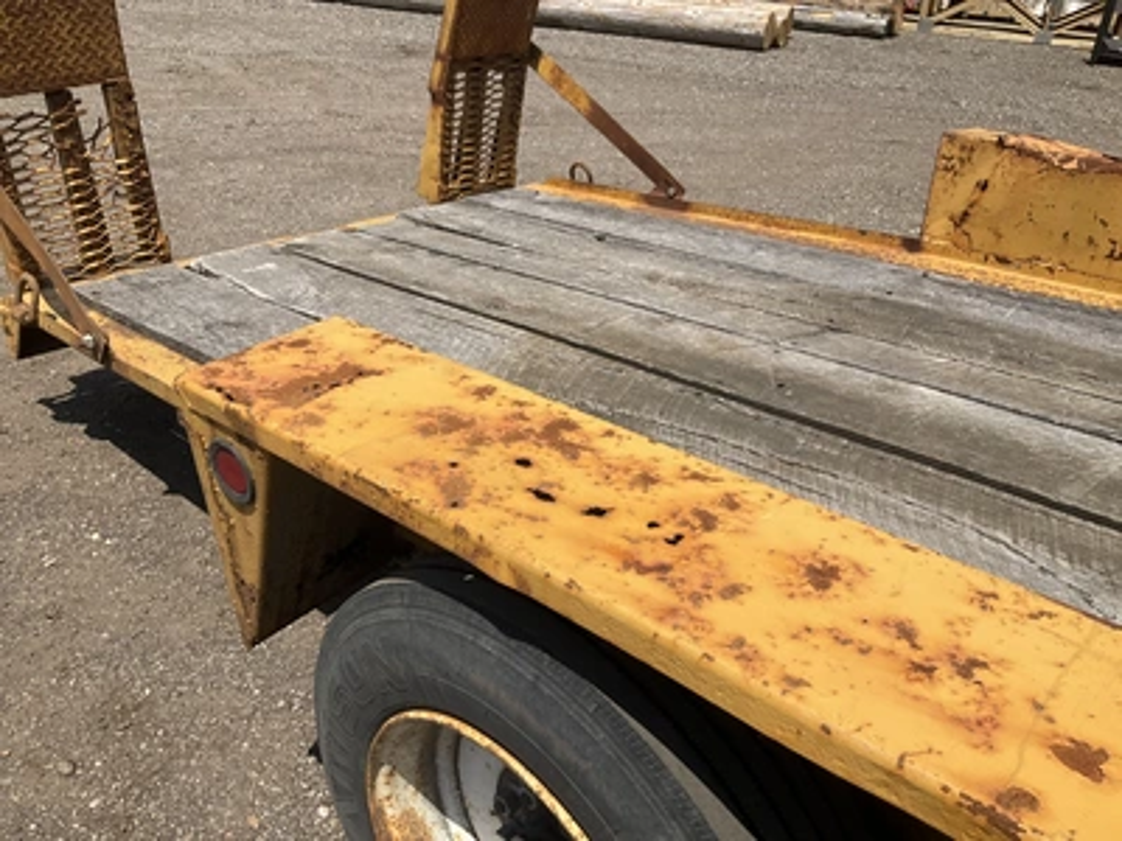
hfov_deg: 61.7
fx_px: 940
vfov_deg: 48.2
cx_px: 561
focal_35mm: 29
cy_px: 420
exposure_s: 1/2227
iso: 25
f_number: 1.8
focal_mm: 3
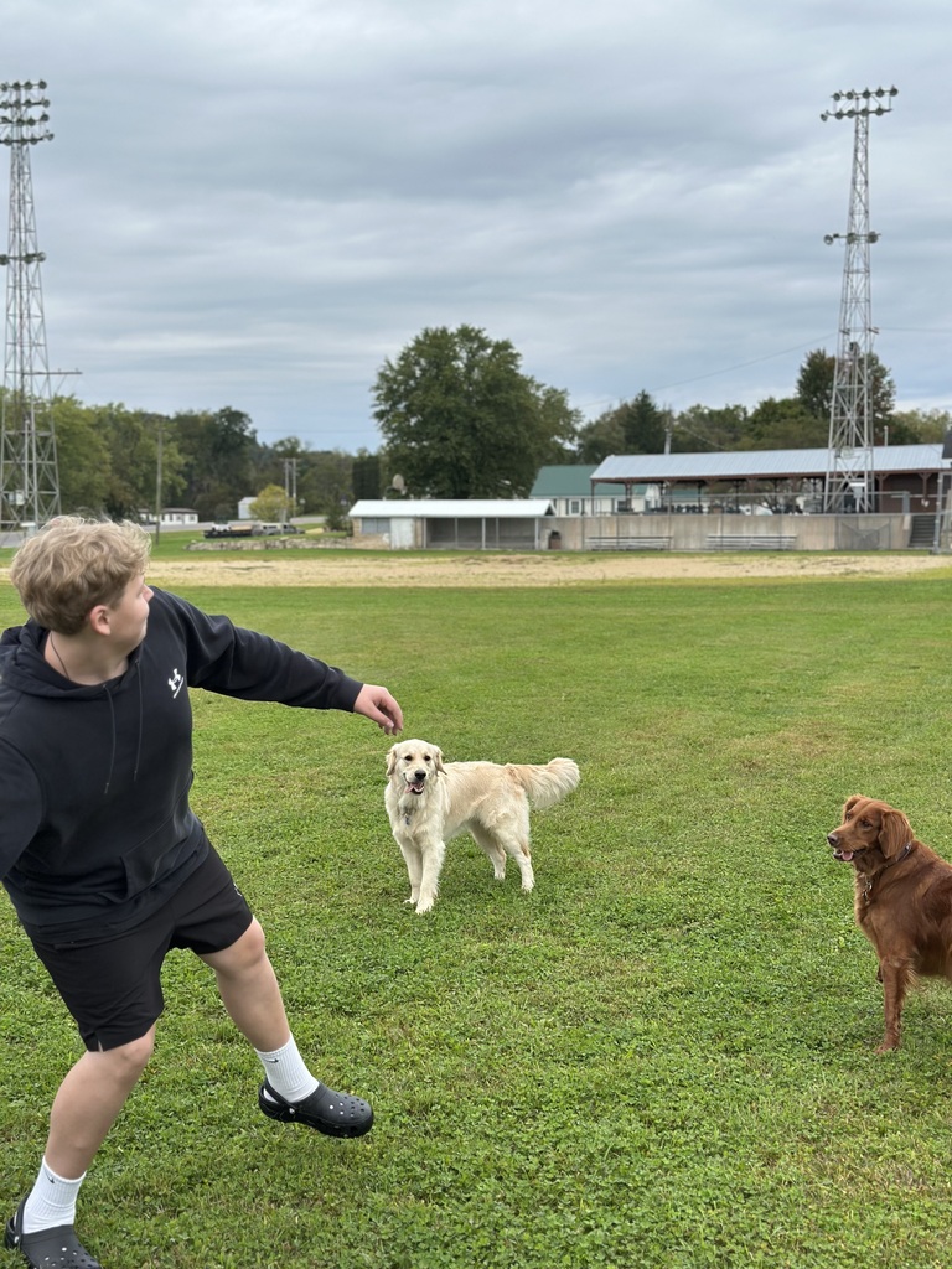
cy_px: 634
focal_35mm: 48
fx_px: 1760
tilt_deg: -3.5
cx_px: 476
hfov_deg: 30.3
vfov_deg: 39.7
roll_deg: -0.3
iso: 80
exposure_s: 1/1916
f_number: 1.78
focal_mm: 6.86
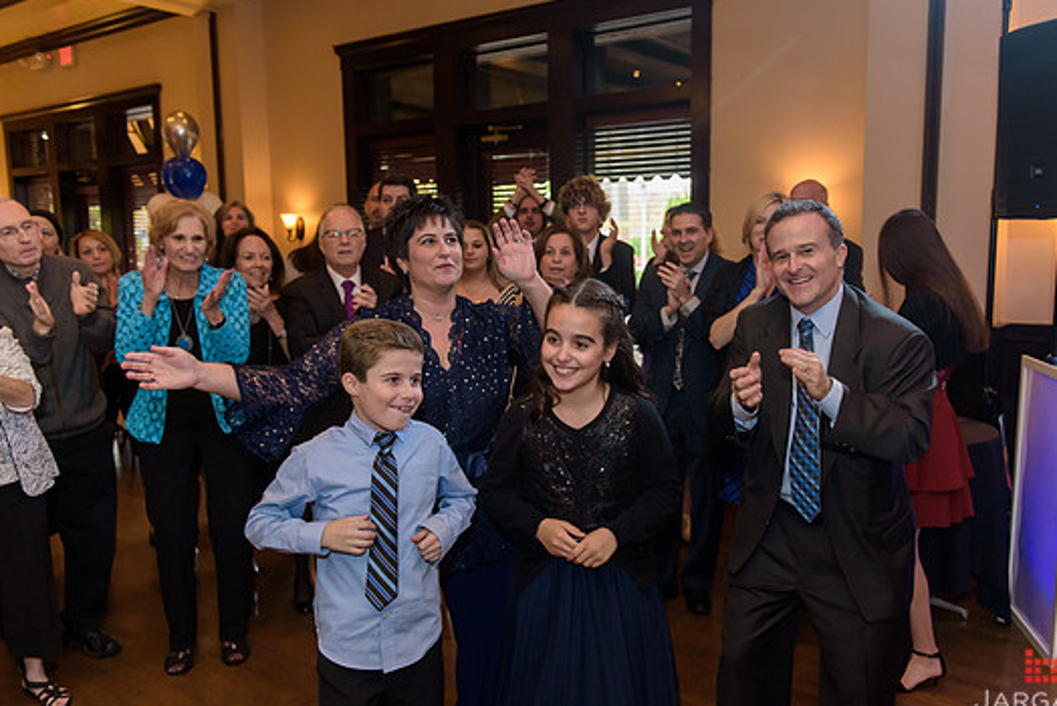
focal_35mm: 31
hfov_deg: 60.1
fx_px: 911
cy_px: 364
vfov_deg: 42.4
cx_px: 583
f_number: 3.2
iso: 1600
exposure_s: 1/125
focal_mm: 28
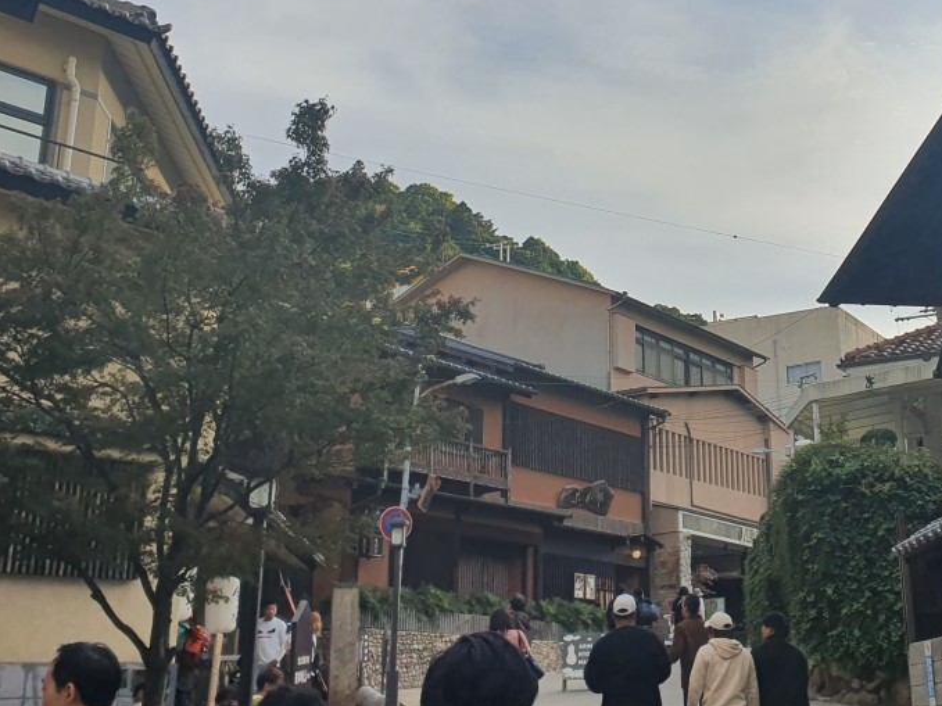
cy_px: 244
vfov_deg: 29.5
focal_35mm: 49
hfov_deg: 37.7
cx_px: 730
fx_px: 1333
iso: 50
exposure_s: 1/1140
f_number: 2.4
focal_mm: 4.32
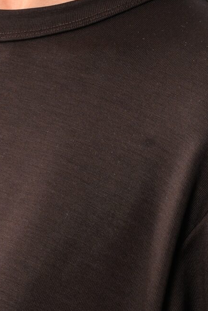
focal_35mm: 195
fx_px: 1688
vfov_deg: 10.4
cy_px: 332
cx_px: 34
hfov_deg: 7.0
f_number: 10
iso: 125
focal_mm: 50
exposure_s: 1/160
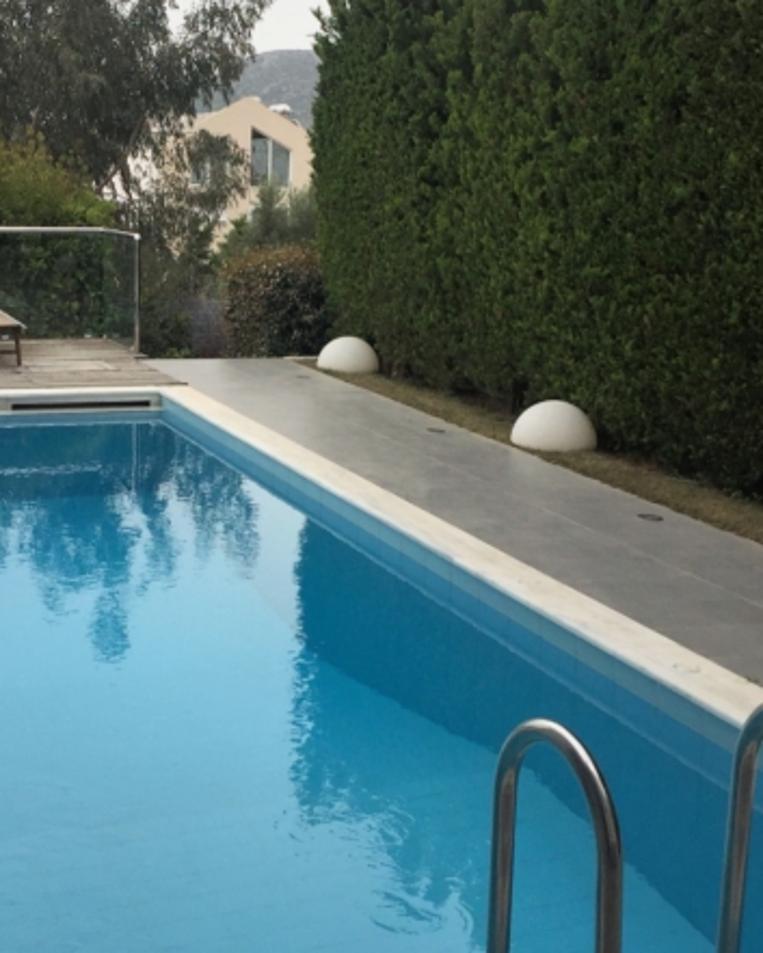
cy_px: 475
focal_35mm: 38
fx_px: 1072
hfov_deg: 38.5
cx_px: 231
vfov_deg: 47.9
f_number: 2.2
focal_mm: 4.15
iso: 32
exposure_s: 1/791
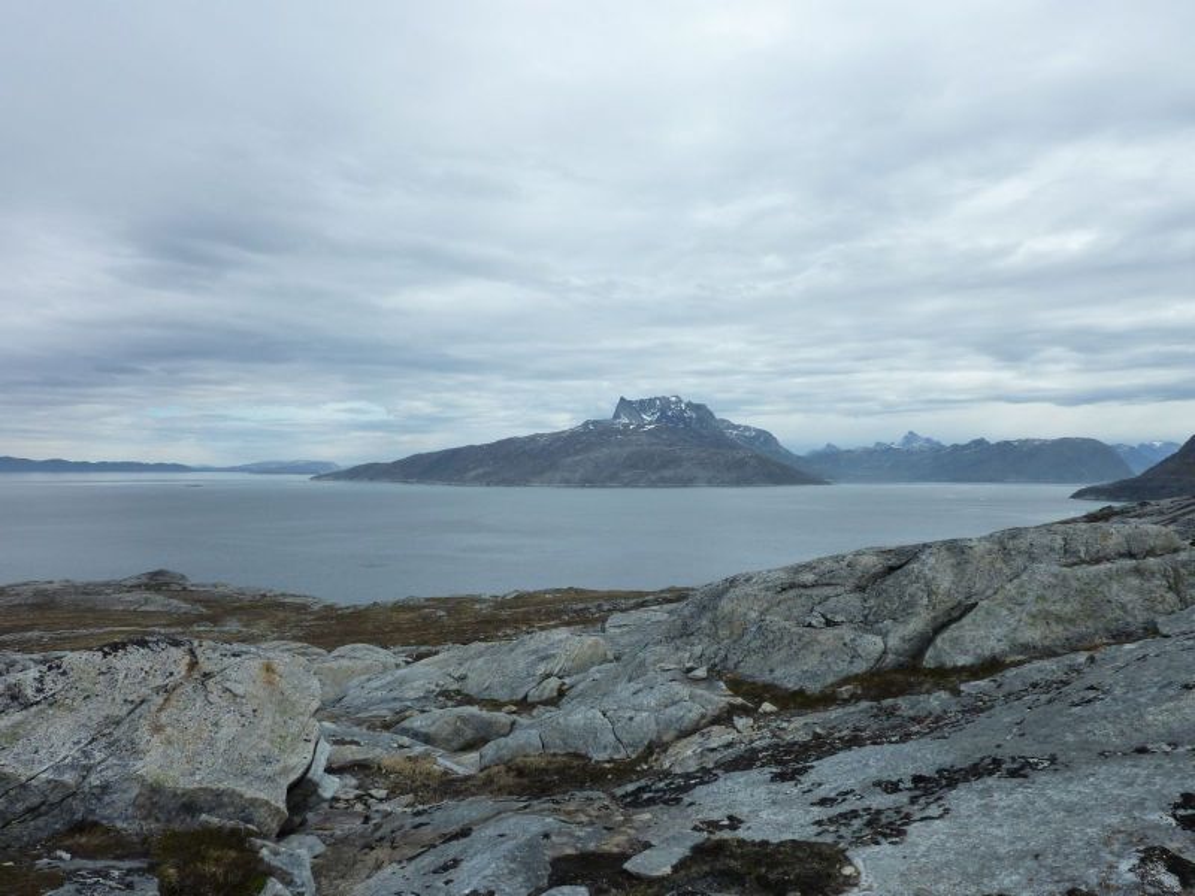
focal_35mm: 25
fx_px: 863
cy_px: 448
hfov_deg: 69.4
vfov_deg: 54.9
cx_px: 598
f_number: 5
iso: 125
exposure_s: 1/500
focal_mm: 4.1
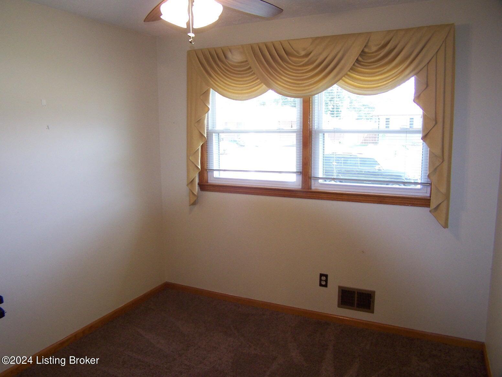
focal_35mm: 38
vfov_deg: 37.7
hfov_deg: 49.0
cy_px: 188
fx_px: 551
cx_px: 251
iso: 140
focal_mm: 6.3
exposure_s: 1/60
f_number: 2.8
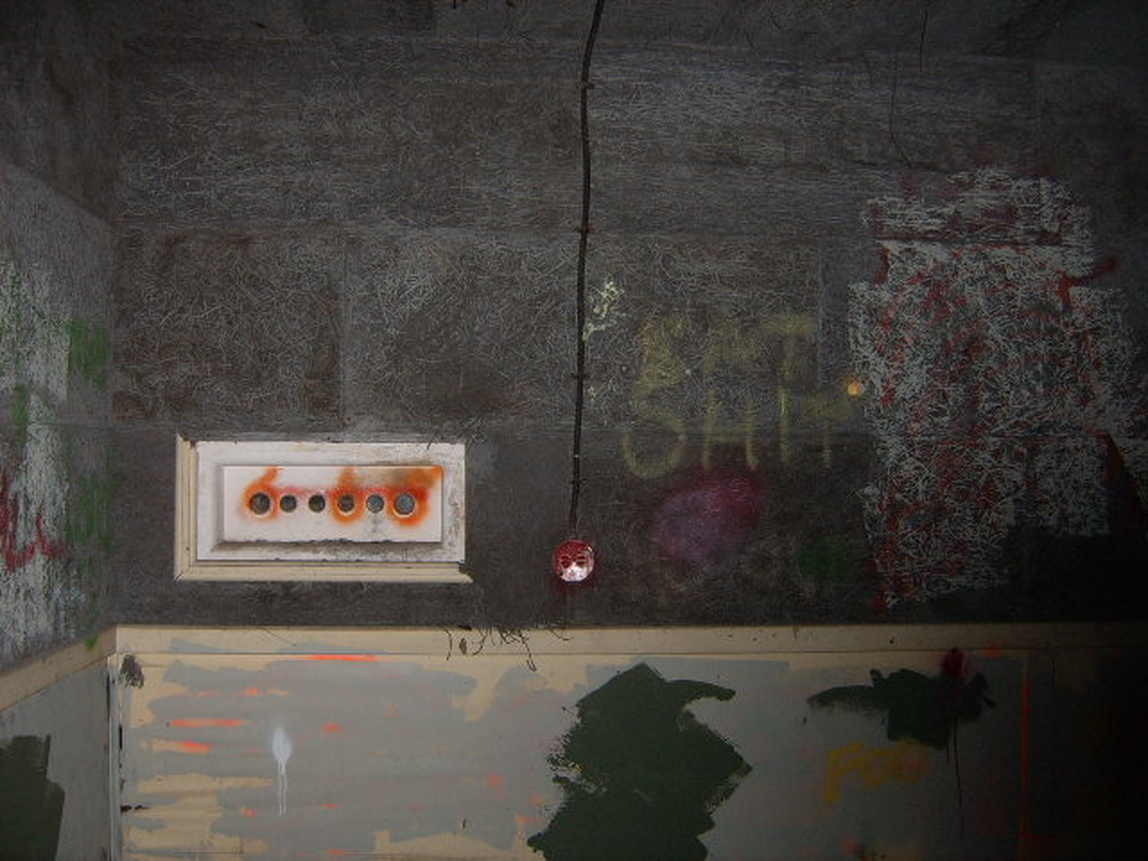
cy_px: 430
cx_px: 574
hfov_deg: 52.6
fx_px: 1161
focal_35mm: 35
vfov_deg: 40.7
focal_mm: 5.8
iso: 69
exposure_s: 1/30
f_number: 2.8
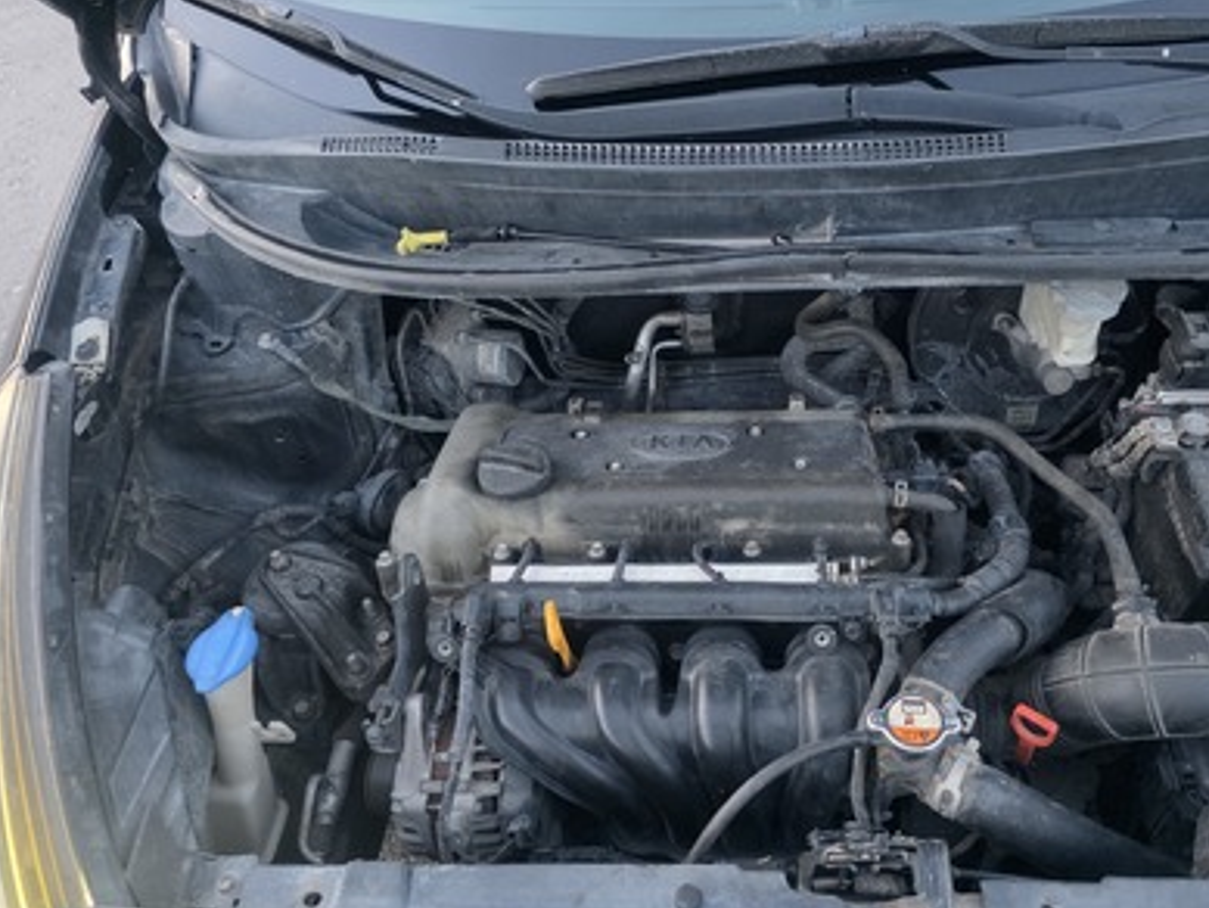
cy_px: 477
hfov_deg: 65.1
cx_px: 682
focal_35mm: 27
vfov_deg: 51.4
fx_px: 943
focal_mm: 6.3
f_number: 1.7
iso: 1600
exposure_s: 1/100
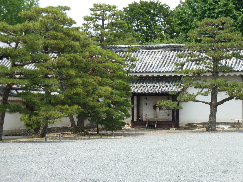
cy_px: 91
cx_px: 122
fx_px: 962
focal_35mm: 137
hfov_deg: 14.4
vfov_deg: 10.8
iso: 80
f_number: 4.5
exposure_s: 1/250
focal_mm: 22.5
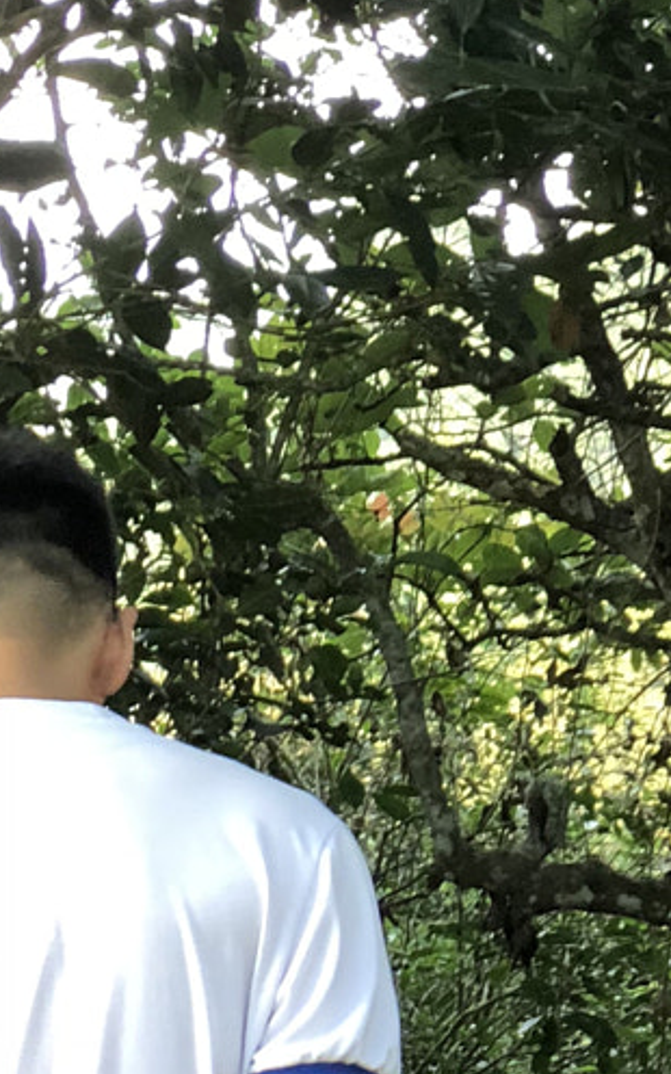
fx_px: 5706
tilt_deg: -6.0
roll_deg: -2.7
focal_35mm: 195
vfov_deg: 10.5
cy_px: 1457
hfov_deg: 6.7
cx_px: 37
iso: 80
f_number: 2.8
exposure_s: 1/60
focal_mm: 6.6
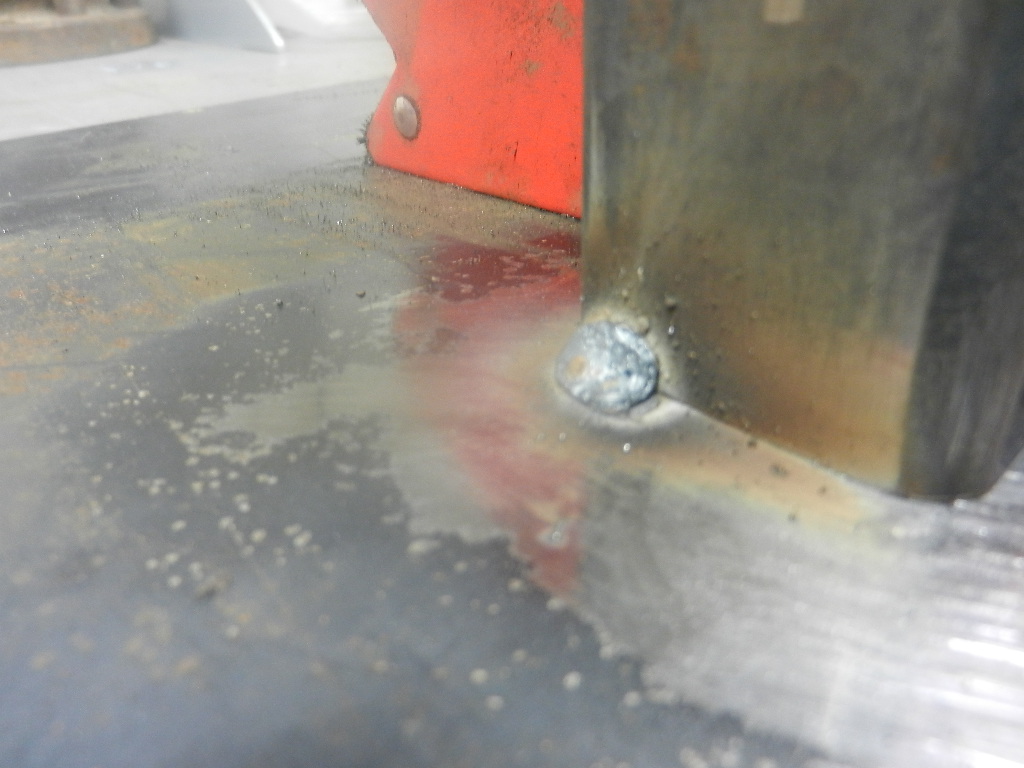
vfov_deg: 54.9
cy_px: 384
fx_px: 740
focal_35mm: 25
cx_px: 512
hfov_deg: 69.4
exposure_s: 1/6
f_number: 3.5
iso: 400
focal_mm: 4.5
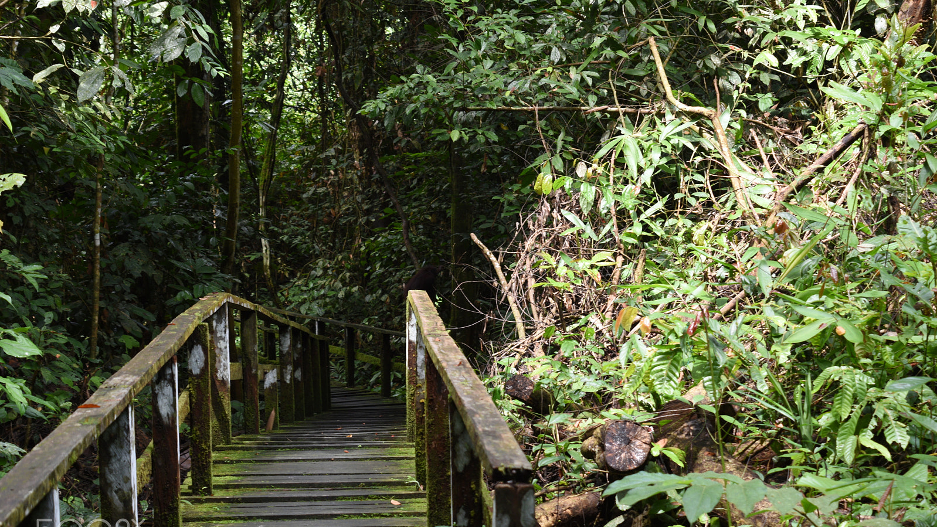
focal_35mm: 87
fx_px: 2150
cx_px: 468
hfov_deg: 24.6
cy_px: 297
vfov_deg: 14.0
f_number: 5.6
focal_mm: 55
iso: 250
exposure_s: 1/60
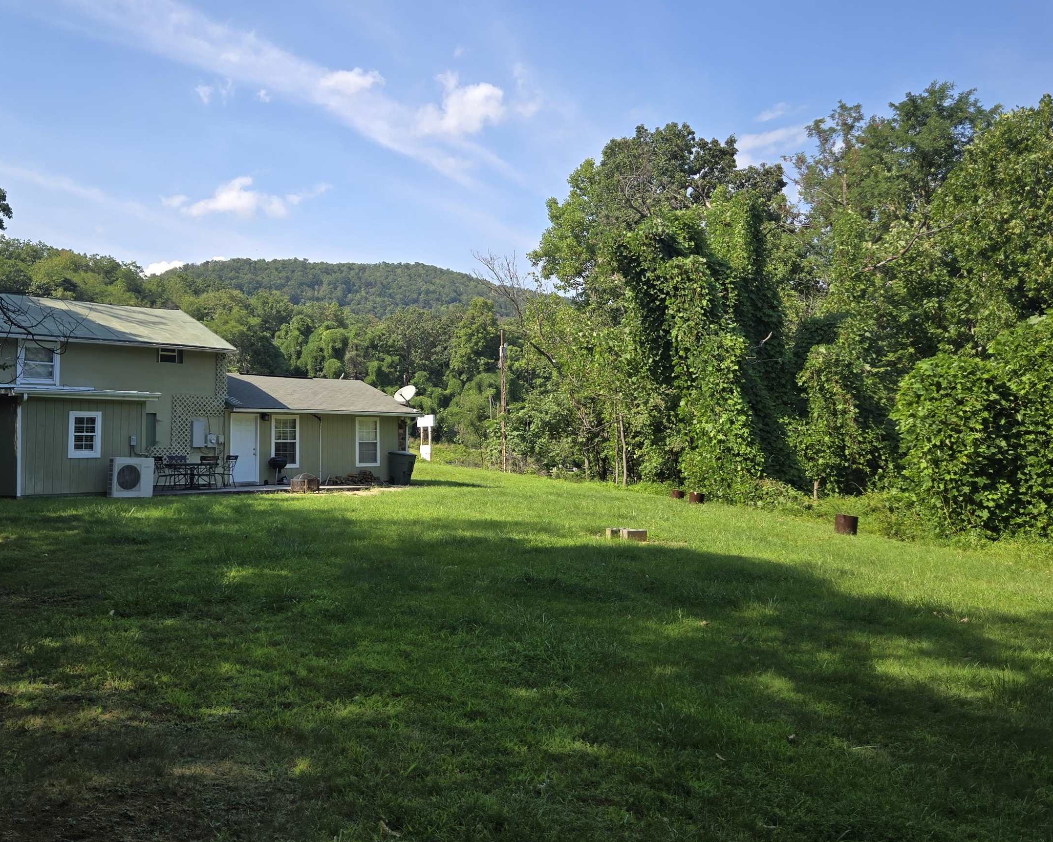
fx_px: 997
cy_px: 356
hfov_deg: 55.5
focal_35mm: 32
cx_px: 455
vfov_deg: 45.6
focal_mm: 5.4
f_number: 1.8
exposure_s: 1/1076
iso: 25
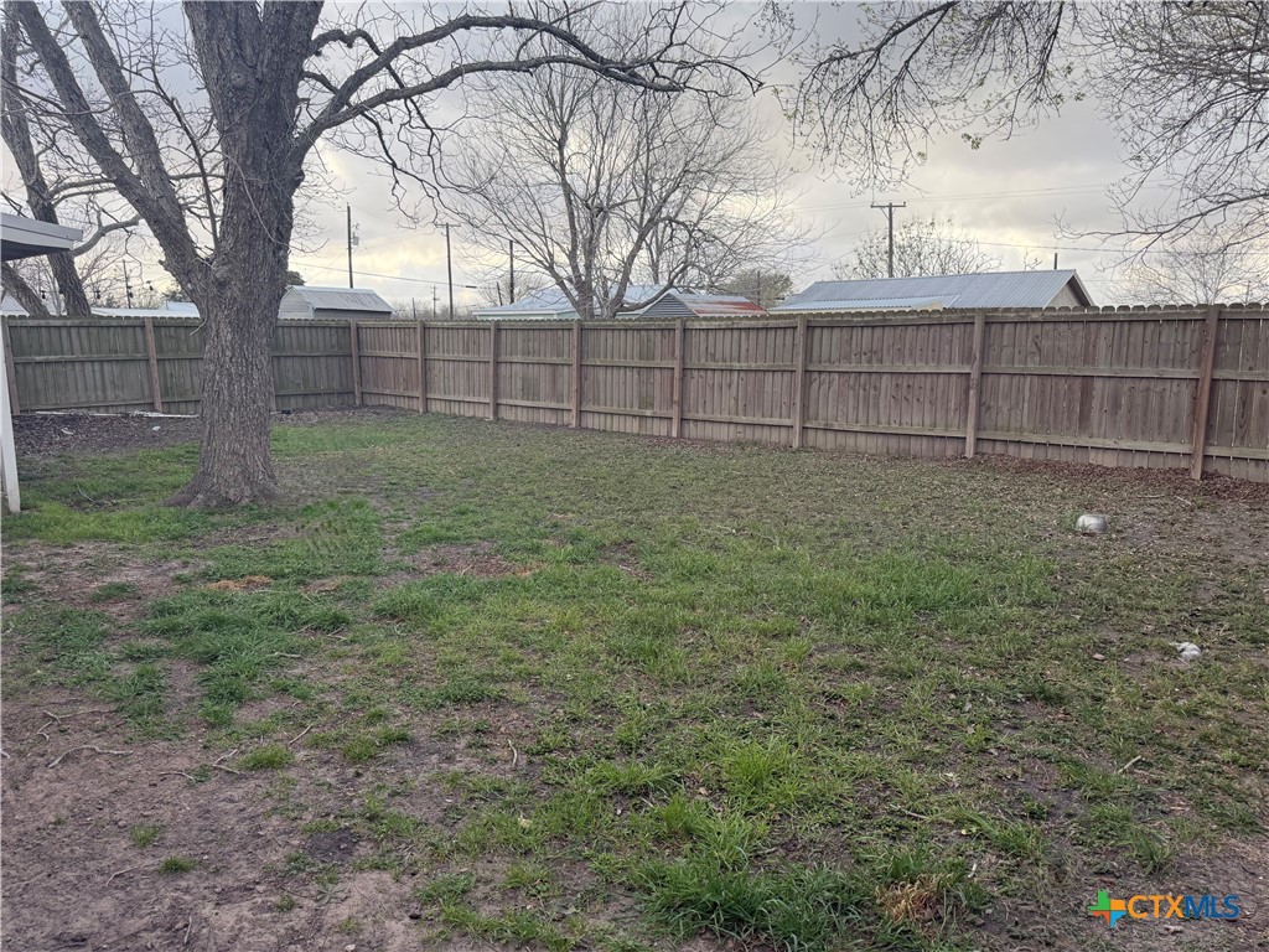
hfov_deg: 71.6
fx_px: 880
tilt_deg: -9.2
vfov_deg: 56.8
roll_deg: -0.2
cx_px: 634
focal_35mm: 24
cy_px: 476
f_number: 1.78
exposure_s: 1/1032
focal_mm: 6.76
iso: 100
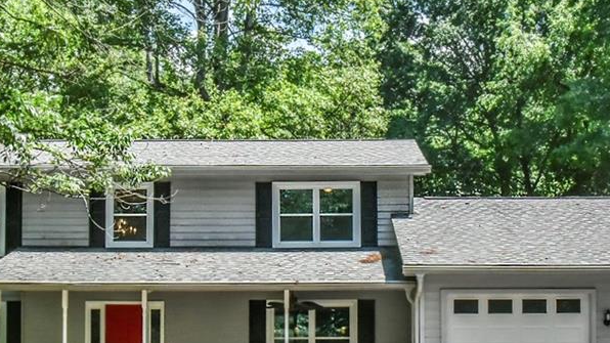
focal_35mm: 54
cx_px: 332
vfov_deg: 22.0
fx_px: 873
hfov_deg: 38.5
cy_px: 265
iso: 4000
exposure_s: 1/400
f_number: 20
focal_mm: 30
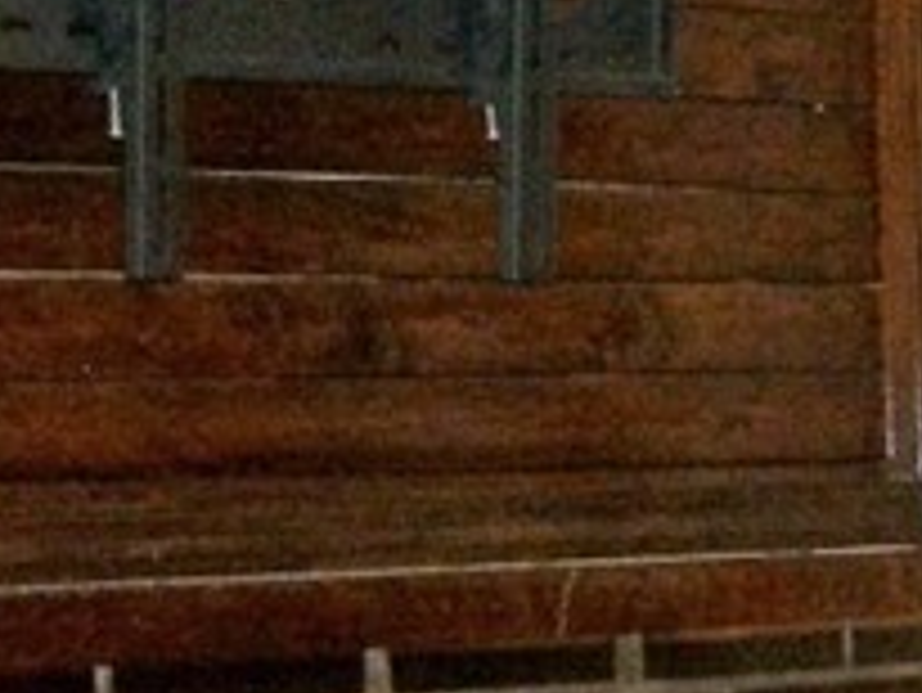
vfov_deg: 9.2
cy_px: 819
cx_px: 1831
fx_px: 4264
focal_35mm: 160
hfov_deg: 11.2
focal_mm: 5.7
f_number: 2.9
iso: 160
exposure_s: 1/125
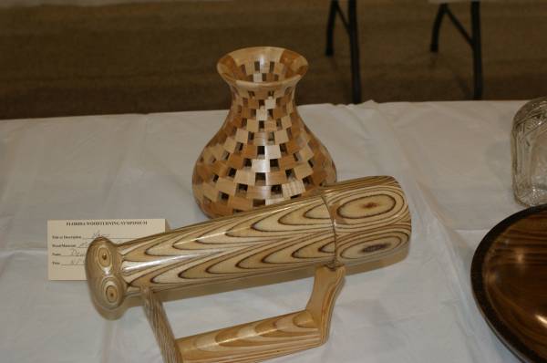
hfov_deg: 37.9
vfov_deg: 25.7
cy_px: 182
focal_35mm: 52
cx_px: 274
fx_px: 796
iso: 400
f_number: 5.6
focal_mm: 35
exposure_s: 1/60
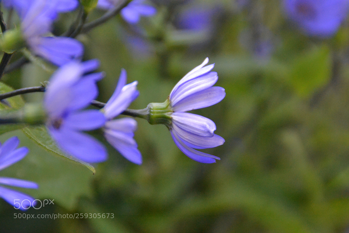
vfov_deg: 6.1
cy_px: 116
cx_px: 174
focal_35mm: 225
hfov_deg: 9.2
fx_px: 2181
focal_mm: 150
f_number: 6.3
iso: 3200
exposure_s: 1/250
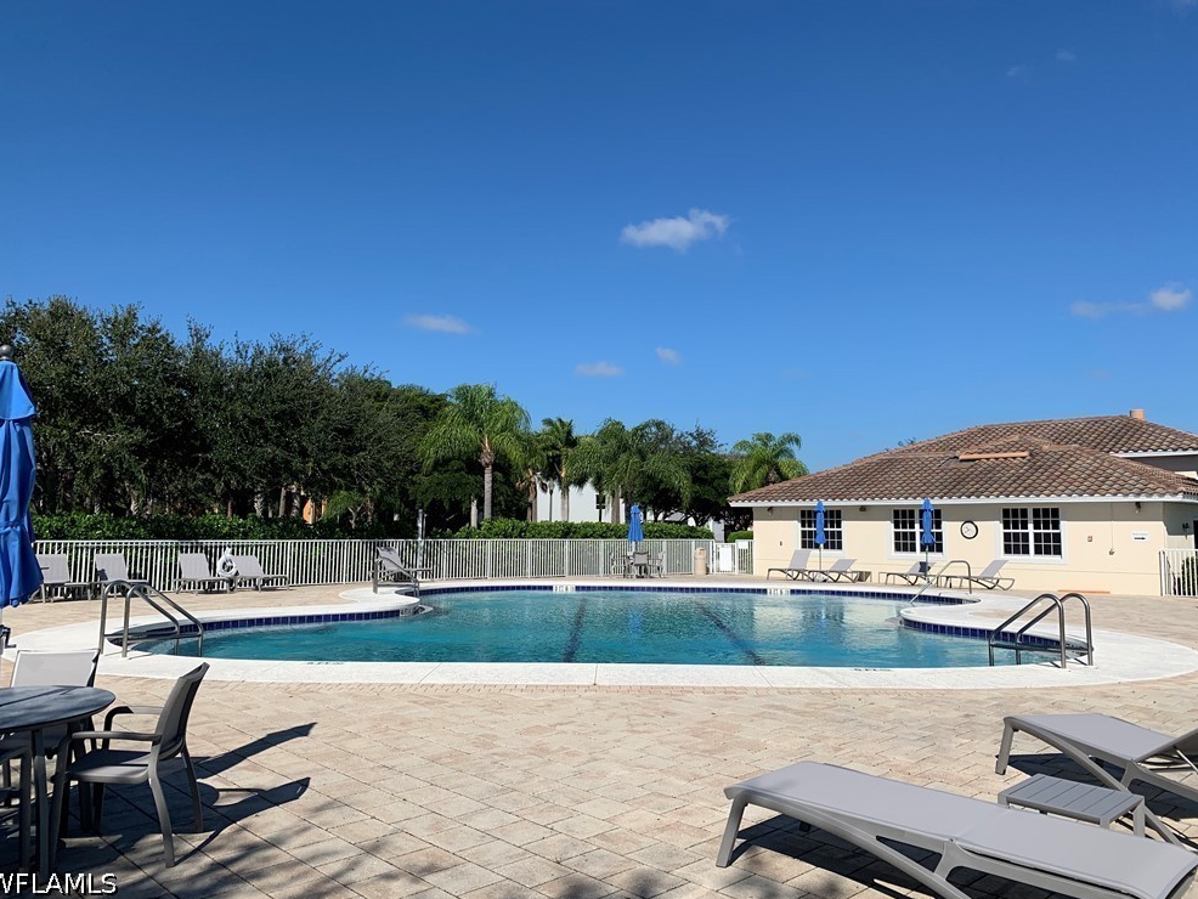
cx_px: 587
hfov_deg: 65.3
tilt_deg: +3.9
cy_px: 437
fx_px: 935
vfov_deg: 51.4
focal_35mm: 27
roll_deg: +2.0
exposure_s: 1/3937
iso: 25
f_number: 1.8
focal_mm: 4.25
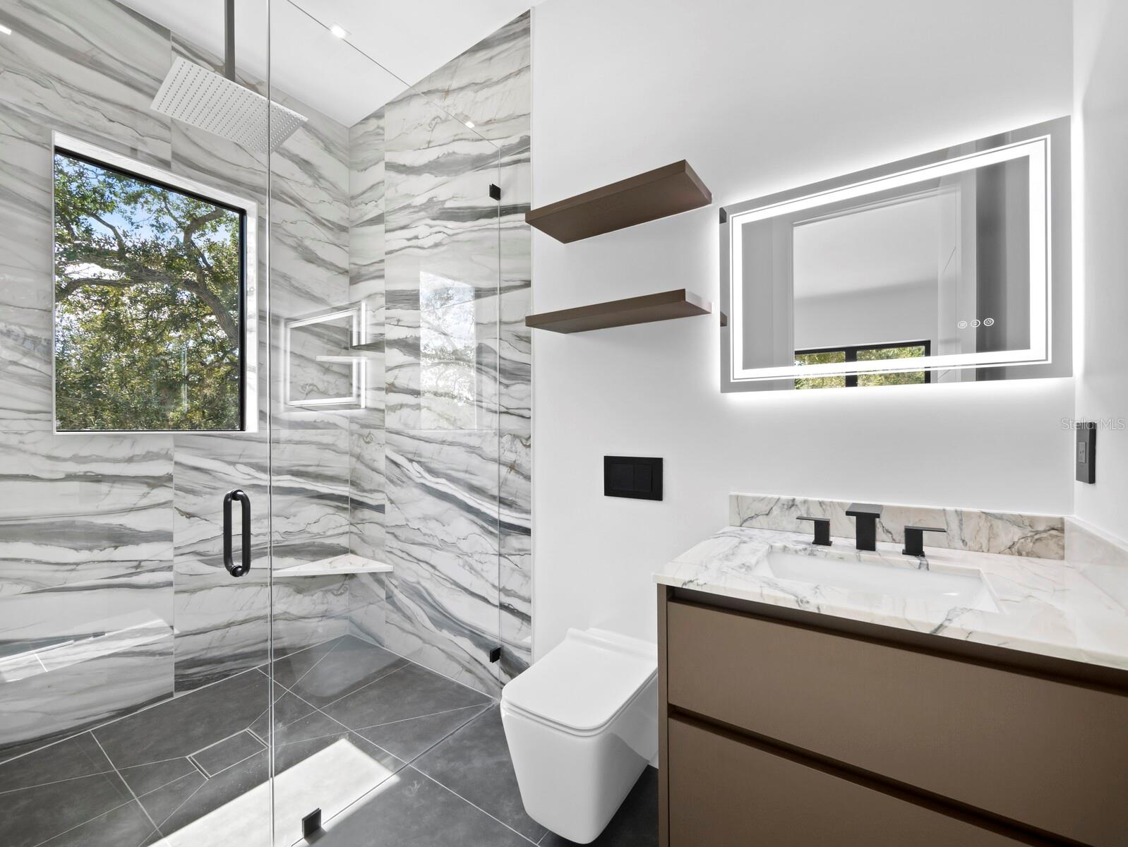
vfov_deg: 85.7
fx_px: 456
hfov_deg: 102.0
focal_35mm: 14
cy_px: 424
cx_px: 564
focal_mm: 7
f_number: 7.1
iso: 400
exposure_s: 1/15
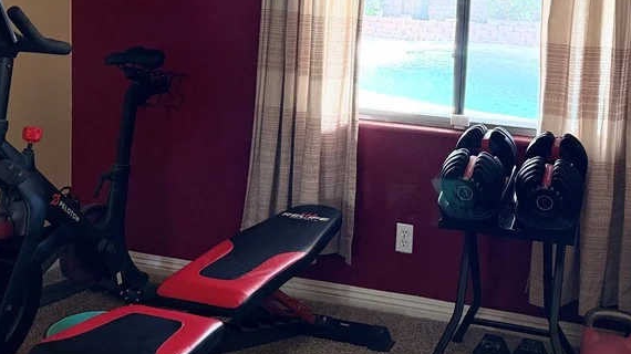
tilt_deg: -5.2
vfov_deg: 24.7
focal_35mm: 47
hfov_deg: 43.1
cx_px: 421
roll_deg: -3.0
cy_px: 41
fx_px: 786
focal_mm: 6.76
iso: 200
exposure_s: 1/62
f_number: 1.78
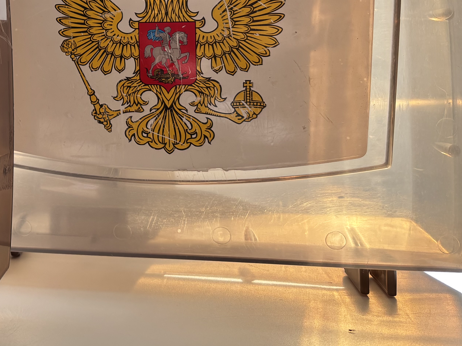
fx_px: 787
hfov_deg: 29.2
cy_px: 11
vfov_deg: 23.9
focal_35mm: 59
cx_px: -61
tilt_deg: +0.5
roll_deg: +1.5
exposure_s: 1/363
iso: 50
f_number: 1.6
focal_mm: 5.96
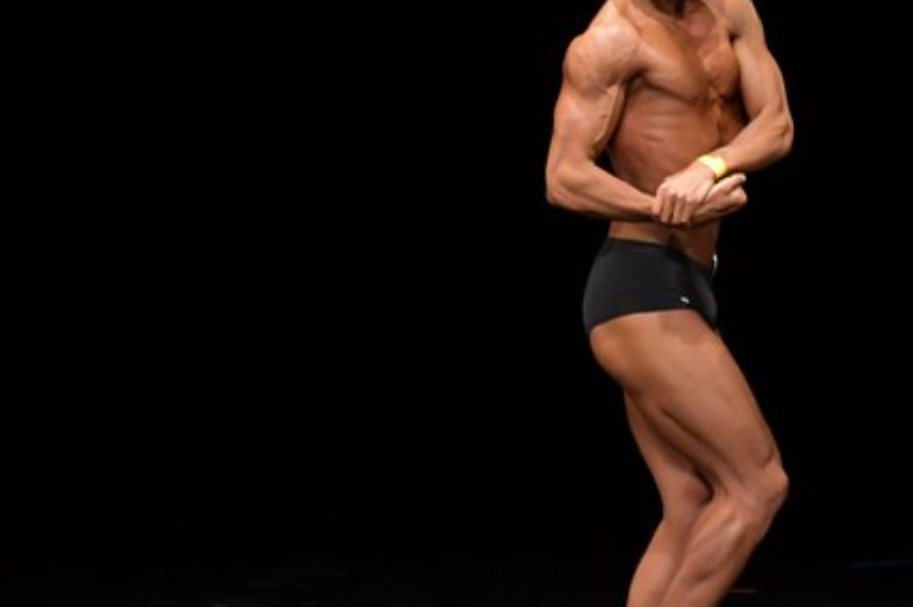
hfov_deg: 4.0
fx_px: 13101
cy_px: 293
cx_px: 685
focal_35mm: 517
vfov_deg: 2.7
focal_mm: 190
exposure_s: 1/400
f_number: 5.6
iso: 3200
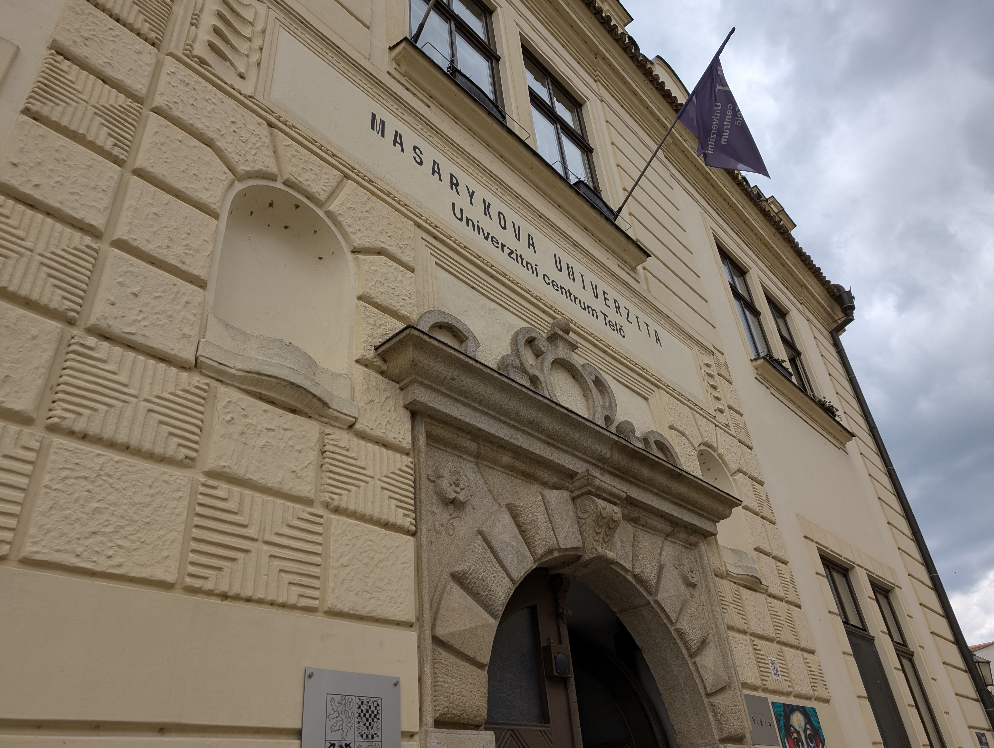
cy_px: 374
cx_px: 497
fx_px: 690
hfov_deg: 71.5
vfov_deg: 56.9
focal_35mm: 24
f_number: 1.68
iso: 20
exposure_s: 1/693
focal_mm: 6.9
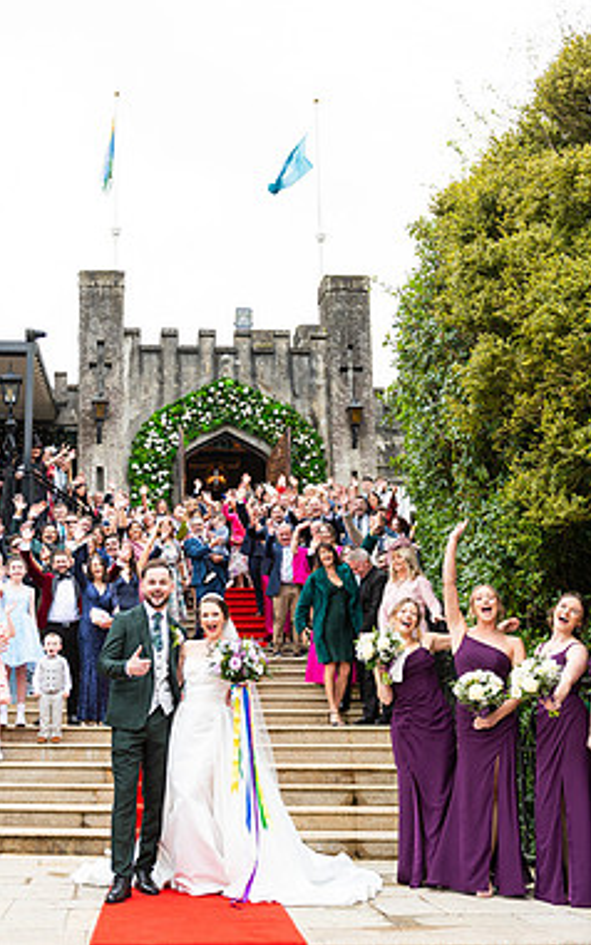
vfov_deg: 44.4
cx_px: 159
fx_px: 1160
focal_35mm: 45
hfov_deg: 28.2
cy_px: 468
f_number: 3.5
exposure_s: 1/250
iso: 125
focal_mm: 29
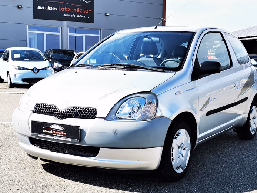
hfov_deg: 36.2
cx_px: 132
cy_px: 99
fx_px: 394
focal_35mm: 53
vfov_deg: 27.5
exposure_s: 1/1600
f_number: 1.8
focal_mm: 5.58
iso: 50
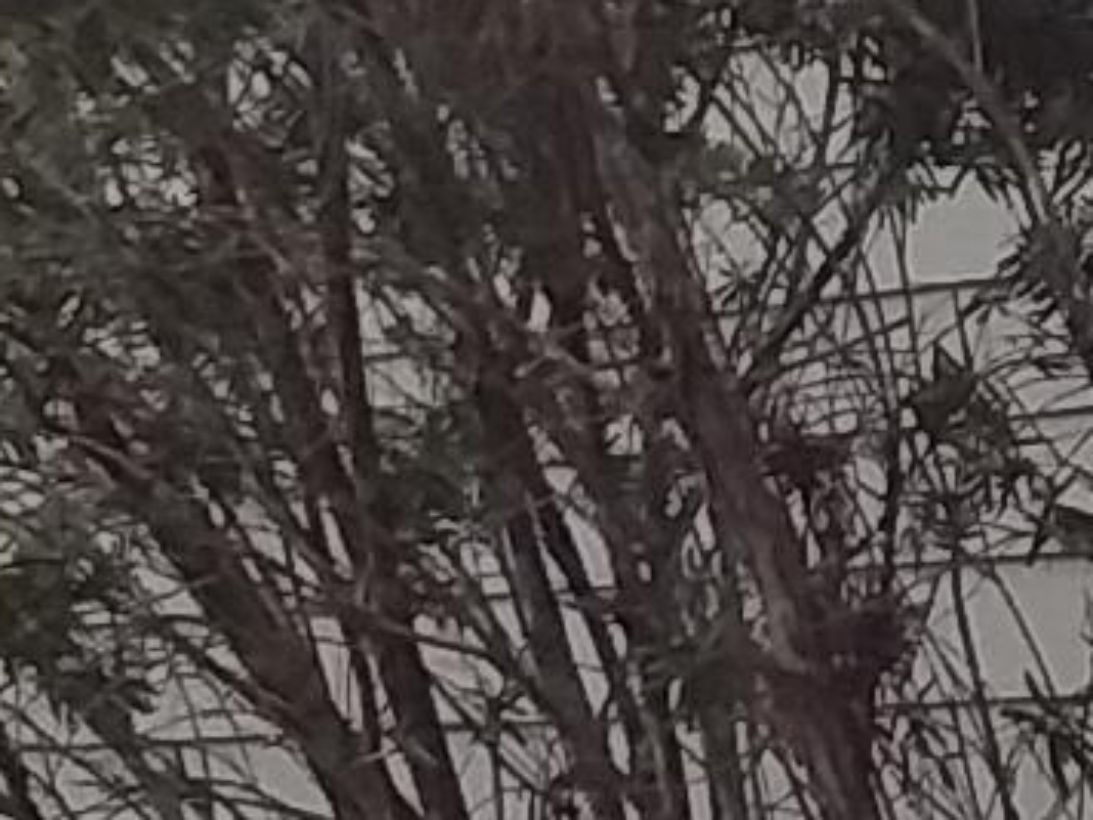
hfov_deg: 9.2
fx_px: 6631
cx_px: 1658
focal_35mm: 210
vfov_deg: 6.9
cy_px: -485
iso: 40
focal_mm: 2.47
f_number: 1.9
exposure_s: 1/449
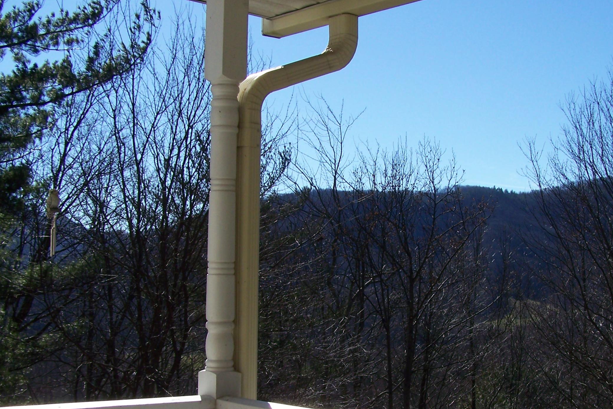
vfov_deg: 23.7
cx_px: 367
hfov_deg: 34.9
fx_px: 971
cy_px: 260
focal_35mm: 57
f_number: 4
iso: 64
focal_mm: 6.3
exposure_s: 1/640
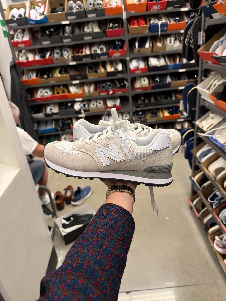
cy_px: 150
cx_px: 113
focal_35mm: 24
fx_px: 209
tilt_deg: -26.4
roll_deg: +5.5
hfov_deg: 56.8
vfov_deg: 71.6
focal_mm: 6.76
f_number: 1.78
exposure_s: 1/60
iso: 160
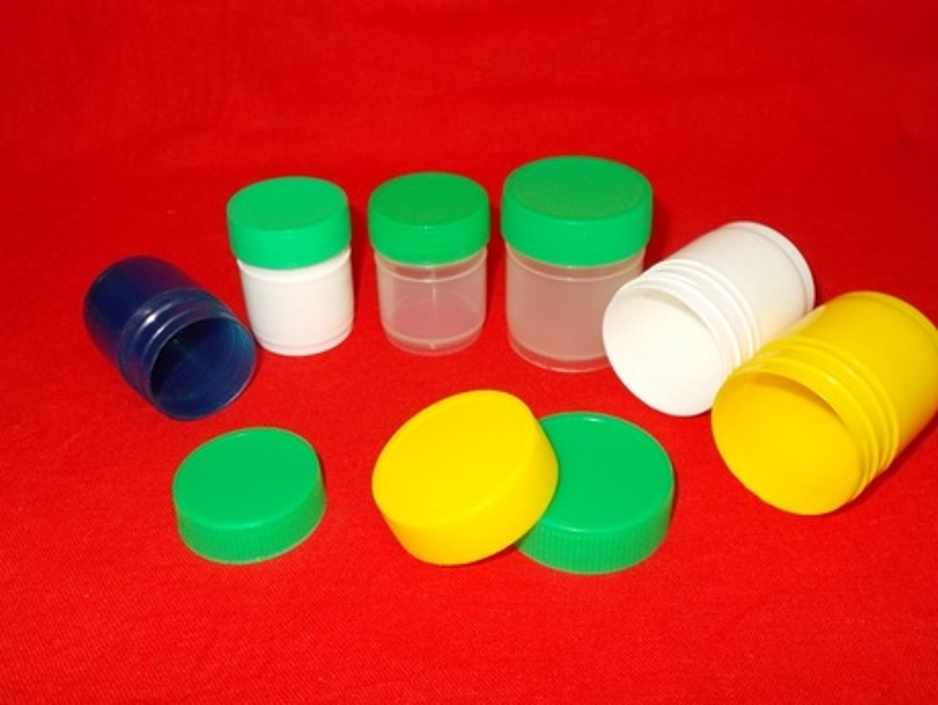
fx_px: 1003
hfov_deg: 50.1
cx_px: 474
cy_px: 338
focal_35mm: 37
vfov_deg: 38.7
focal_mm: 6
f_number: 3.6
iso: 200
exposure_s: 1/25
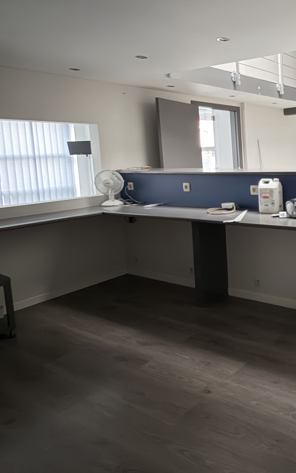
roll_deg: +2.1
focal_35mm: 28
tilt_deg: -5.7
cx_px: 334
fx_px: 361
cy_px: 183
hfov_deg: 36.8
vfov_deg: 65.7
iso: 2000
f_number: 2.2
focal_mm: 2.22
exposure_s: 1/17
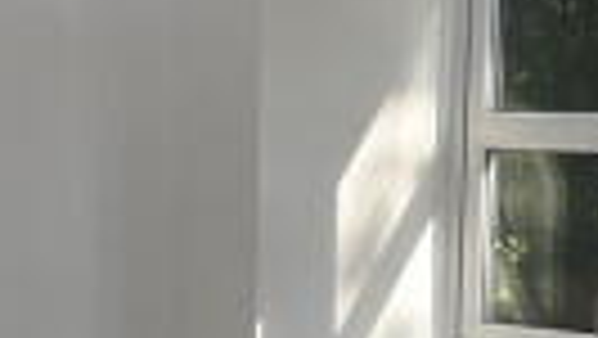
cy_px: 390
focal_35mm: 101
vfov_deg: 11.8
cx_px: 405
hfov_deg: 21.1
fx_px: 1602
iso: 100
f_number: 5.6
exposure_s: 1/200
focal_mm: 18
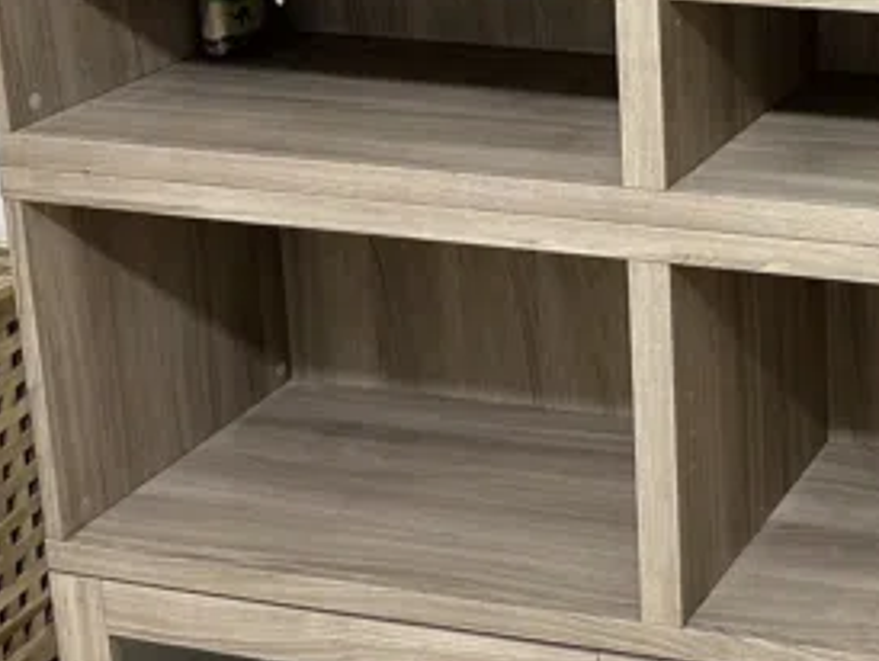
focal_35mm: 56
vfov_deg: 25.4
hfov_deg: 33.9
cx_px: 606
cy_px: 83
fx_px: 1423
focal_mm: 6.86
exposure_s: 1/50
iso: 250
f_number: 1.78
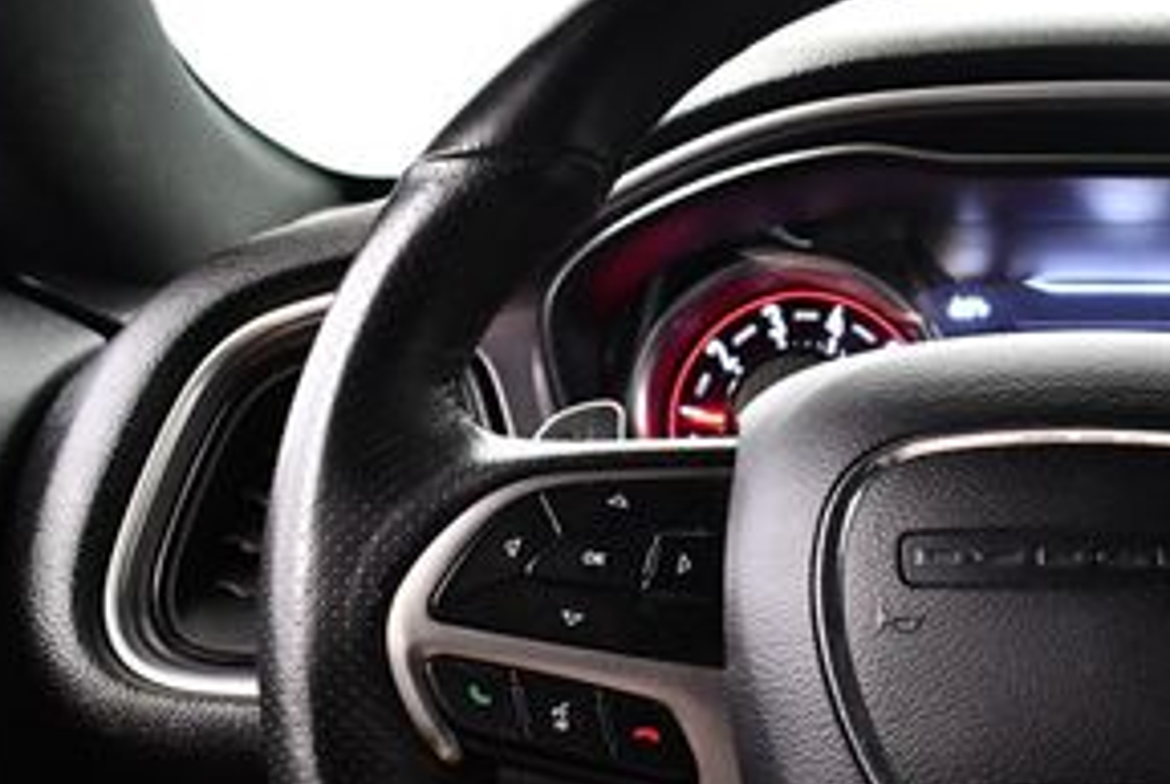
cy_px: 557
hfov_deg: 24.4
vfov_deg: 17.1
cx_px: 1113
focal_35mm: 80
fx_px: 2604
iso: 3600
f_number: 3.5
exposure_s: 1/60
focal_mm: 18
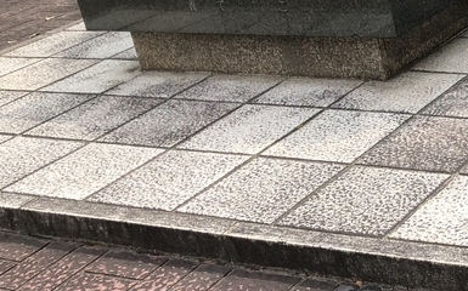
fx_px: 1007
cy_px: 97
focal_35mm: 79
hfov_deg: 23.4
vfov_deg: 16.4
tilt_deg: -16.5
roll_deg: +5.4
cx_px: 593
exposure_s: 1/1156
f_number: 1.8
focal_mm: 4
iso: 20
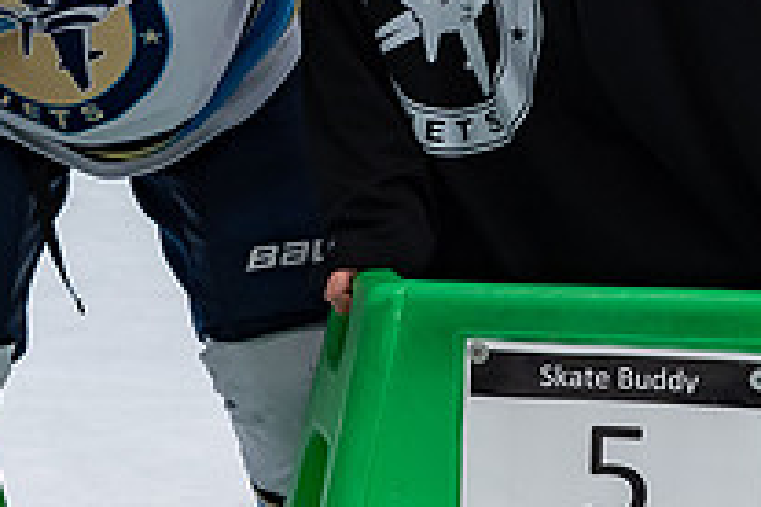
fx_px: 4439
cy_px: -16
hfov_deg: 9.8
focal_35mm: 210
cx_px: 92
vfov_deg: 6.5
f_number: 4
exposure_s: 1/250
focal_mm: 42
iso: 400
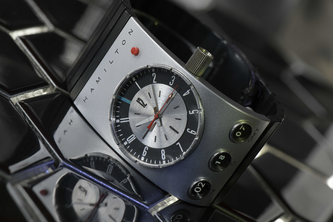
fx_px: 971
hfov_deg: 19.5
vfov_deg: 13.0
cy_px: 111
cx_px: 166
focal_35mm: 105
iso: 1000
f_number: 13
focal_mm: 105
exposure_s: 1/100
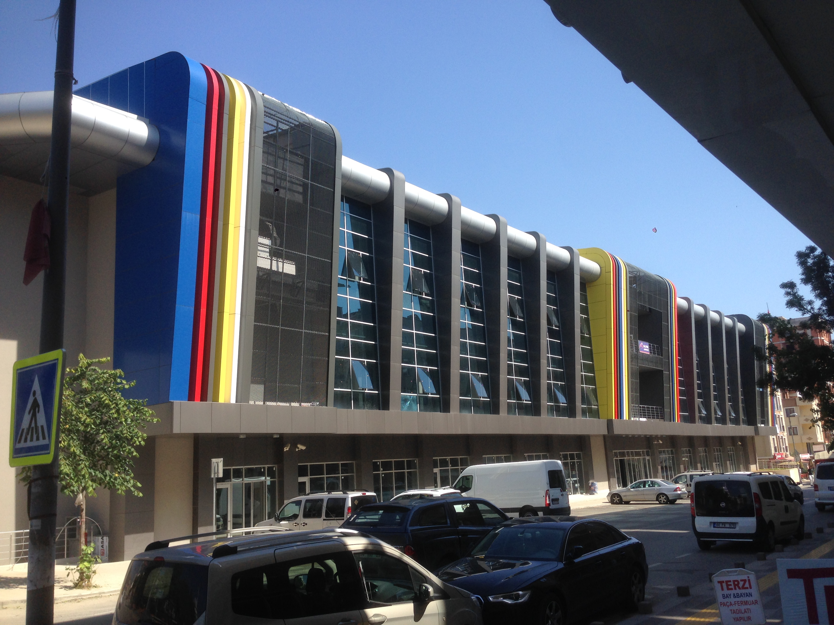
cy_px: 312
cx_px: 417
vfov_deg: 42.9
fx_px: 795
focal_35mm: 33
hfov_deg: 55.4
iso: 50
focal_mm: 4.12
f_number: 2.4
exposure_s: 1/985
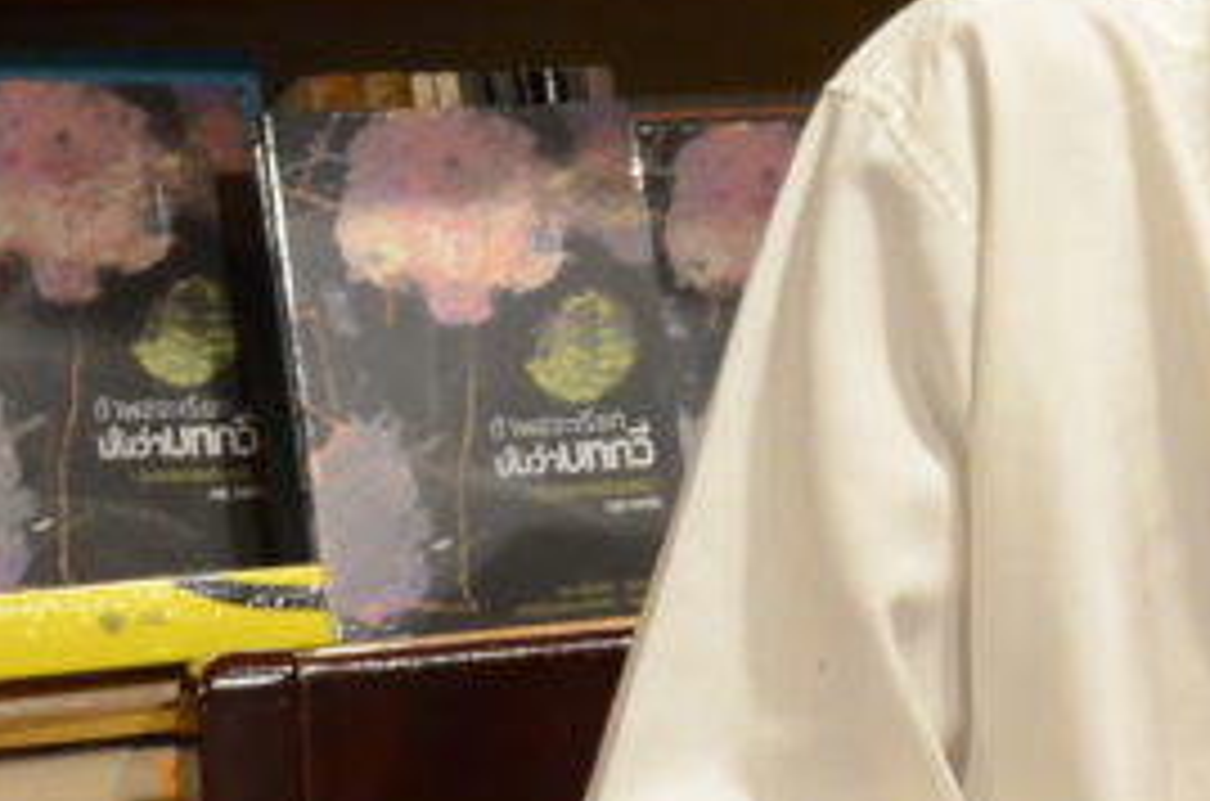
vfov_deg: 10.0
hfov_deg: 14.5
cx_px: 1466
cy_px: 378
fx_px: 4594
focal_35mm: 137
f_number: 3.8
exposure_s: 1/50
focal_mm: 24
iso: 3200
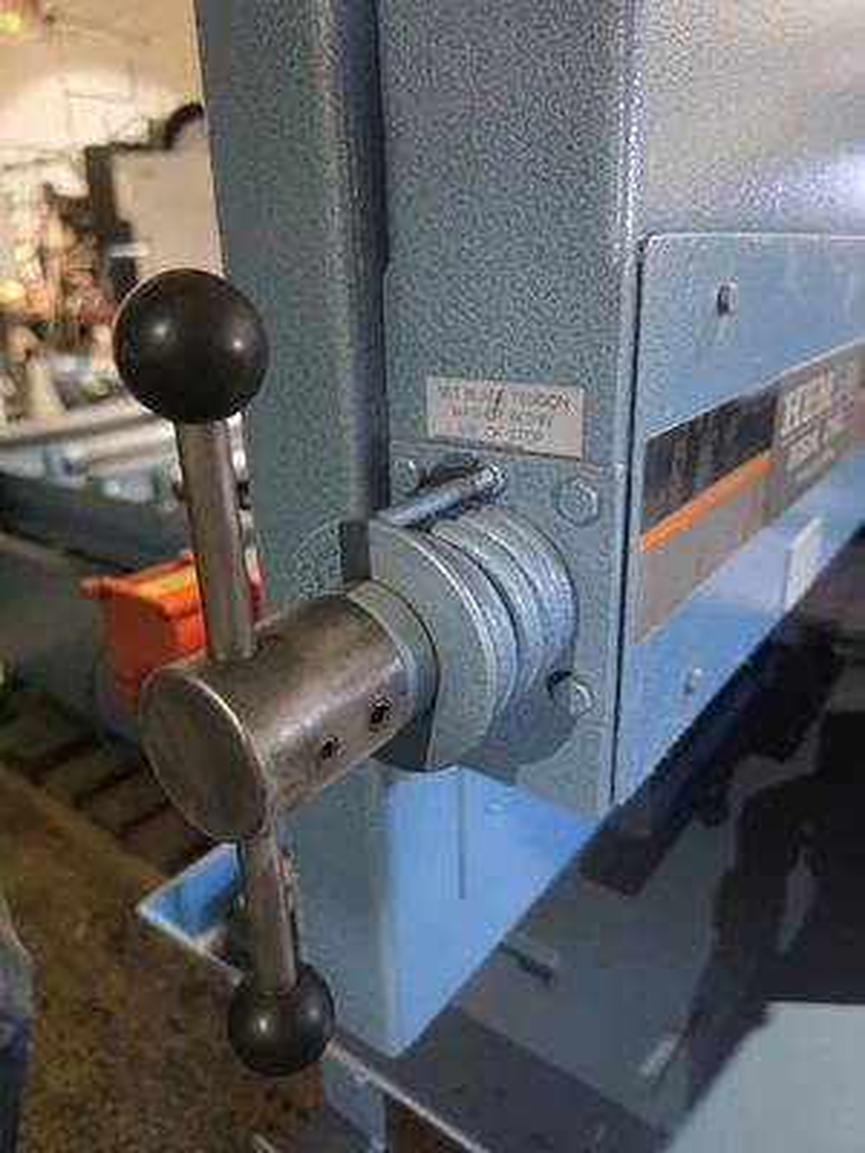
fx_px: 766
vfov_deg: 73.9
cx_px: 432
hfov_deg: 58.9
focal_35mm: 23
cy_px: 576
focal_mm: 6.5
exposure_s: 1/60
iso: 800
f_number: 1.4
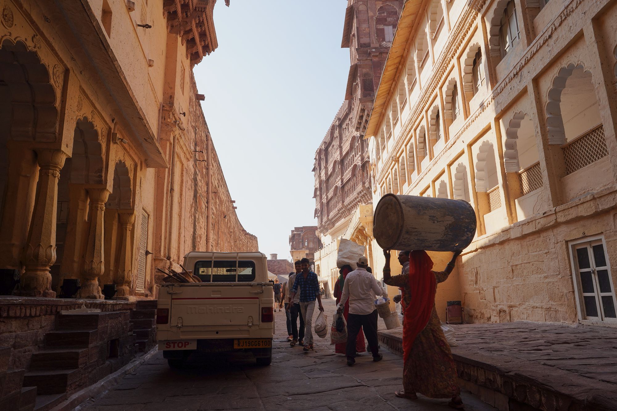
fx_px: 411
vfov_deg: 53.1
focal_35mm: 24
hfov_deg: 73.7
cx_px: 308
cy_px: 206
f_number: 11
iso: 100
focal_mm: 24
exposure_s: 1/100
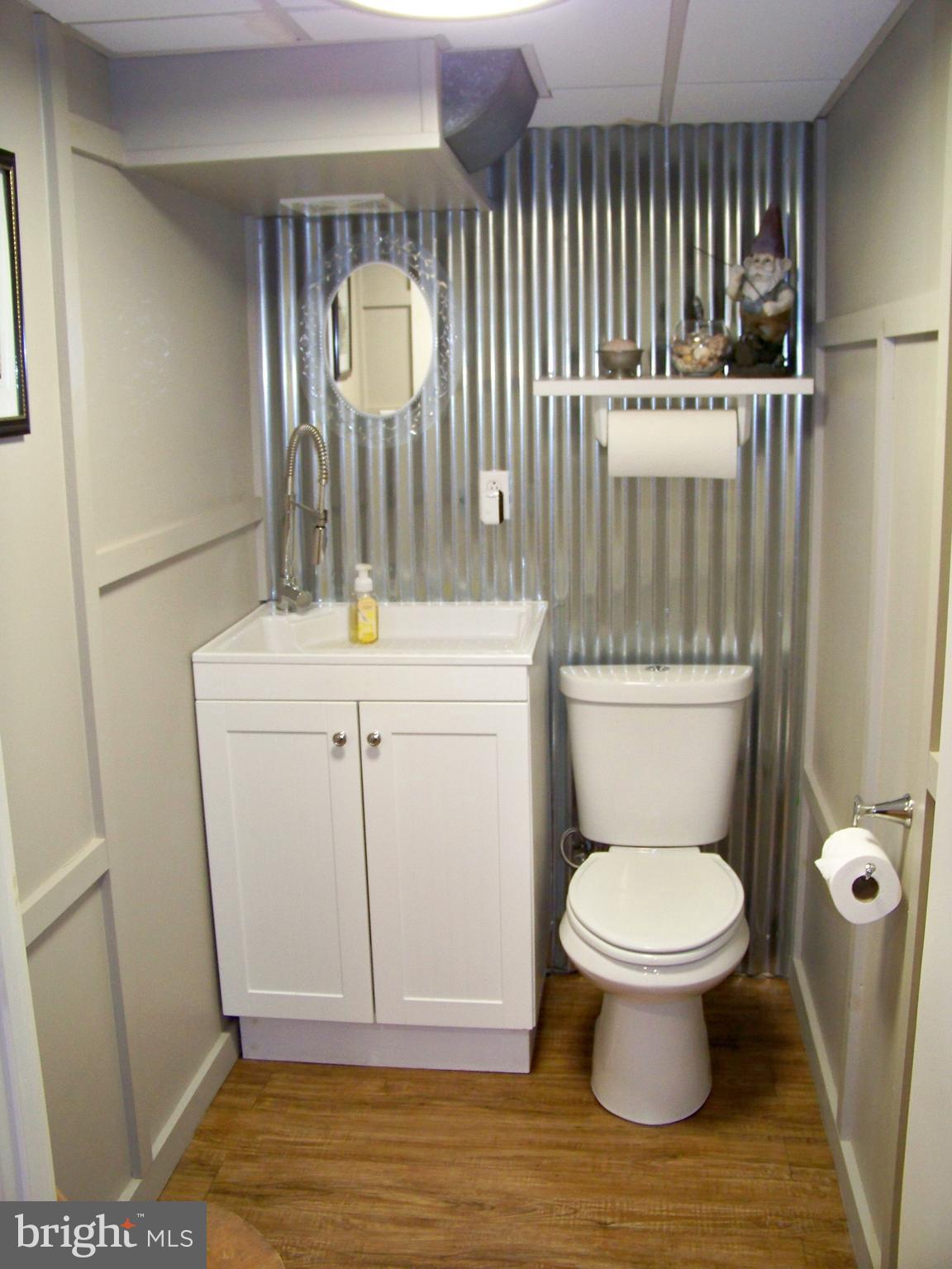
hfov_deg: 42.9
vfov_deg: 55.4
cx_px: 476
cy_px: 634
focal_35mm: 33
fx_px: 1210
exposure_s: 1/40
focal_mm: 5.85
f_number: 2.8
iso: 250
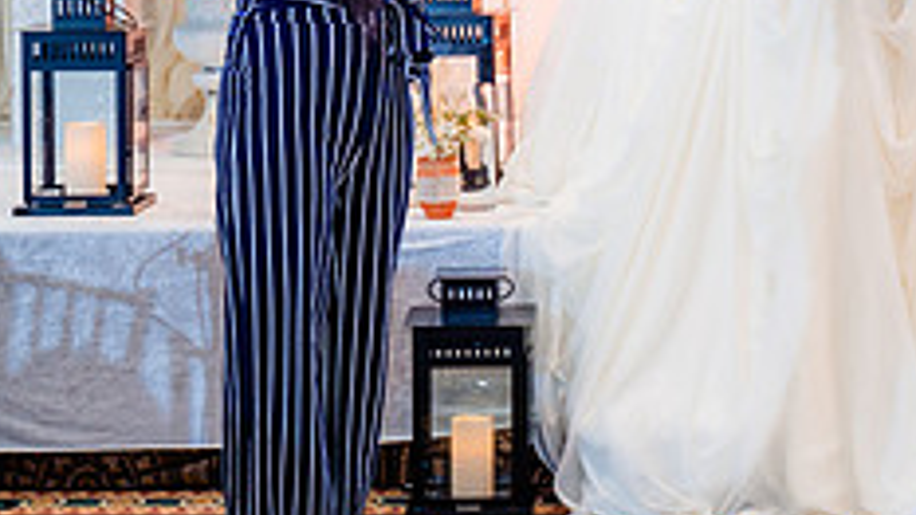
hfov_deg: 14.0
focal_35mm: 152
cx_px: 797
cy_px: -49
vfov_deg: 7.9
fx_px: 3691
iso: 800
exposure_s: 1/160
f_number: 3.5
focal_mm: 54
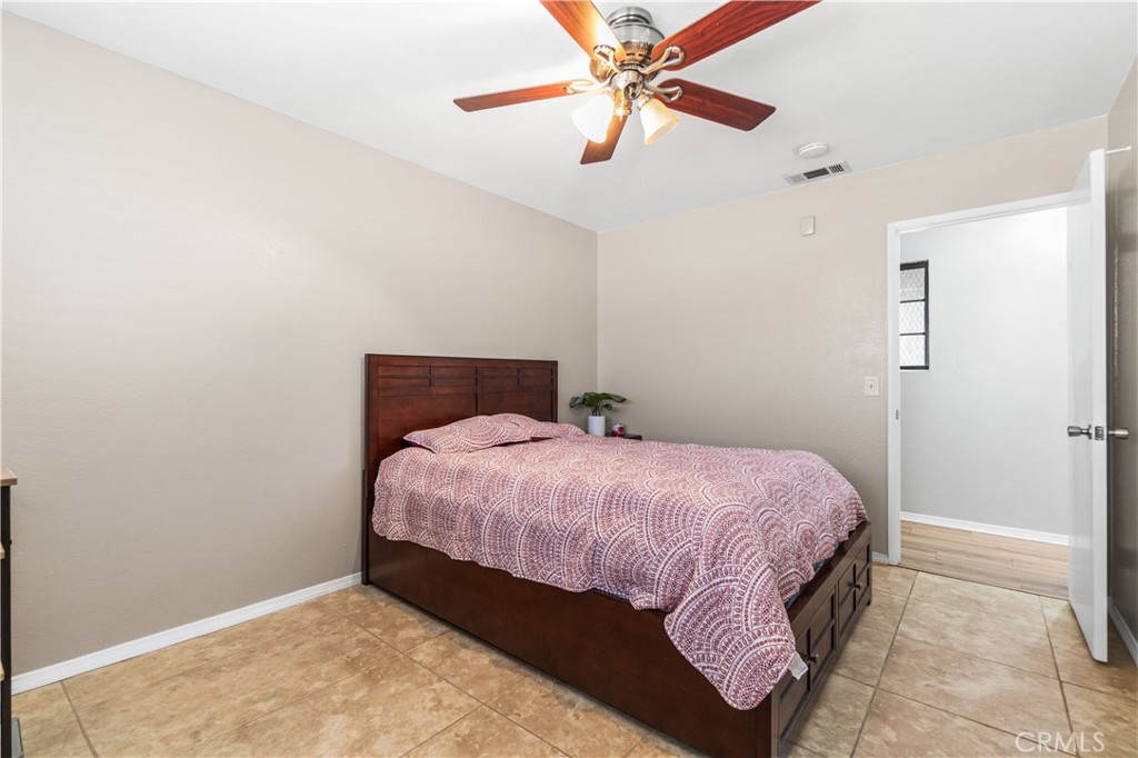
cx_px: 569
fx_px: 474
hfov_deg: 100.4
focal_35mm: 15
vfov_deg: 77.3
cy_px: 379
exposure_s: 1/1.67
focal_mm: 10
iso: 320
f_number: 7.1
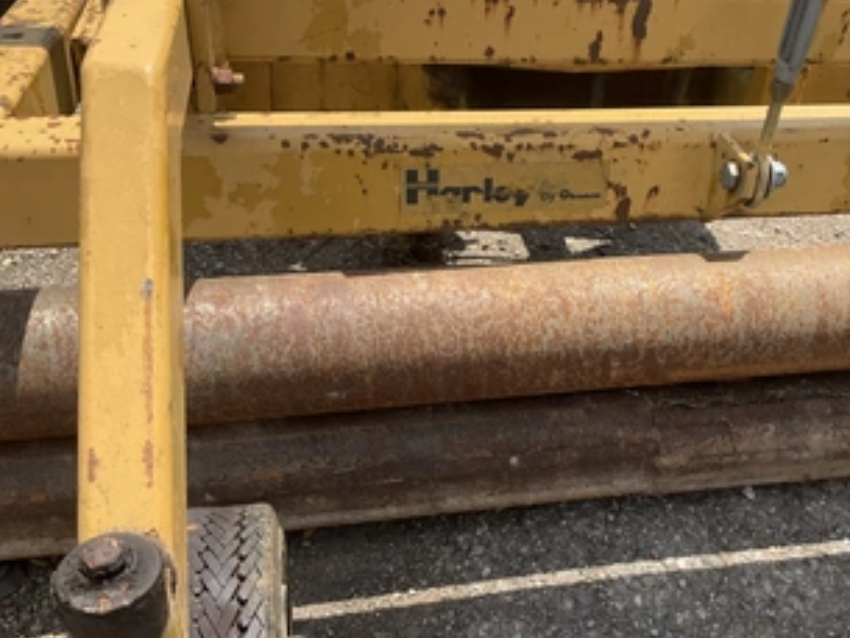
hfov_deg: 48.3
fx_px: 933
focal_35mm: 38
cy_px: 320
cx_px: 555
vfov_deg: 37.7
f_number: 1.8
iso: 25
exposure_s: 1/1168
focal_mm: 3
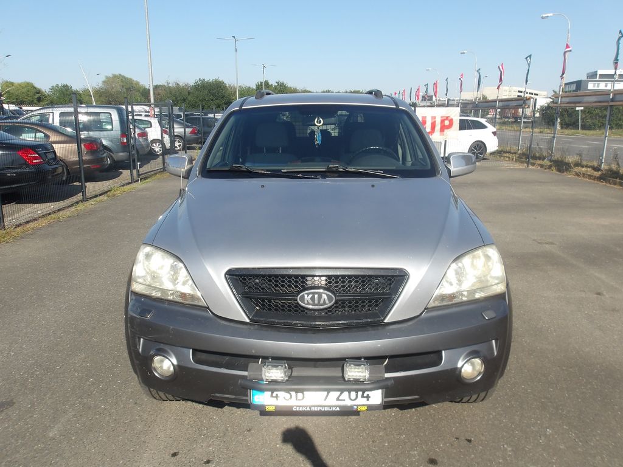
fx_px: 486
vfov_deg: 51.4
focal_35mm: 27
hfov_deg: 65.3
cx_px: 312
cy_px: 234
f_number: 10.4
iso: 100
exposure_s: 1/109
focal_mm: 4.9
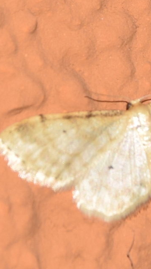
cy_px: 135
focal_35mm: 331
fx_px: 2358
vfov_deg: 6.5
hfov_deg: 3.7
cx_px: 138
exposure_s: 1/160
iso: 100
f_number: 13
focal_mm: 140
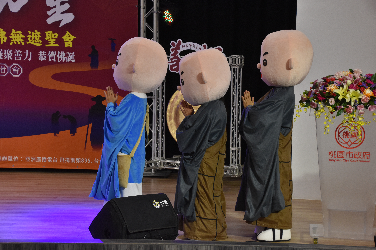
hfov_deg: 21.9
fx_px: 971
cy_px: 125
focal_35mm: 93
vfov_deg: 14.7
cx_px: 188
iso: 1600
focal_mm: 62
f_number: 7.1
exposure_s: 1/200
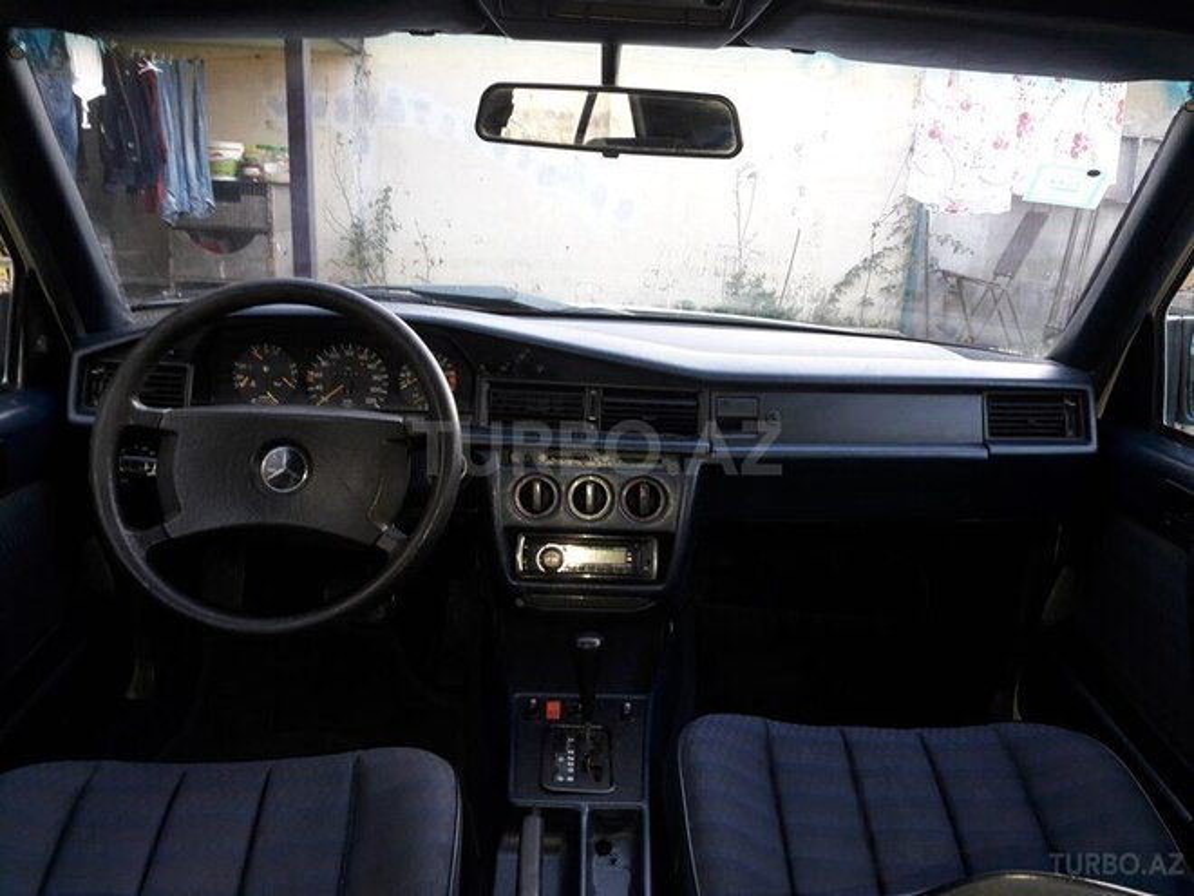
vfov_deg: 49.7
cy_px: 448
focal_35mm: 28
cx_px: 597
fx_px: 966
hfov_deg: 63.4
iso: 80
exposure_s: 1/33
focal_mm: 3.7
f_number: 1.9
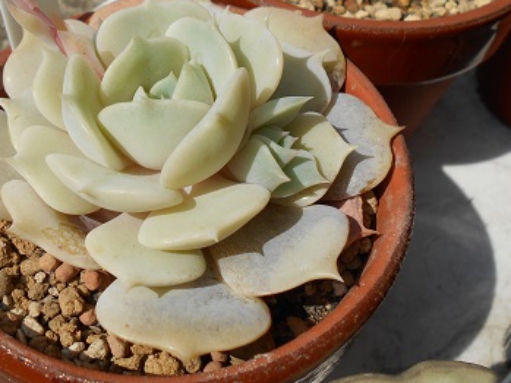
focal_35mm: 43
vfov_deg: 33.3
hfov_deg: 43.3
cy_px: 129
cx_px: 173
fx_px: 635
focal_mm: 5.1
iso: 80
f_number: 3.4
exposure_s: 1/1600
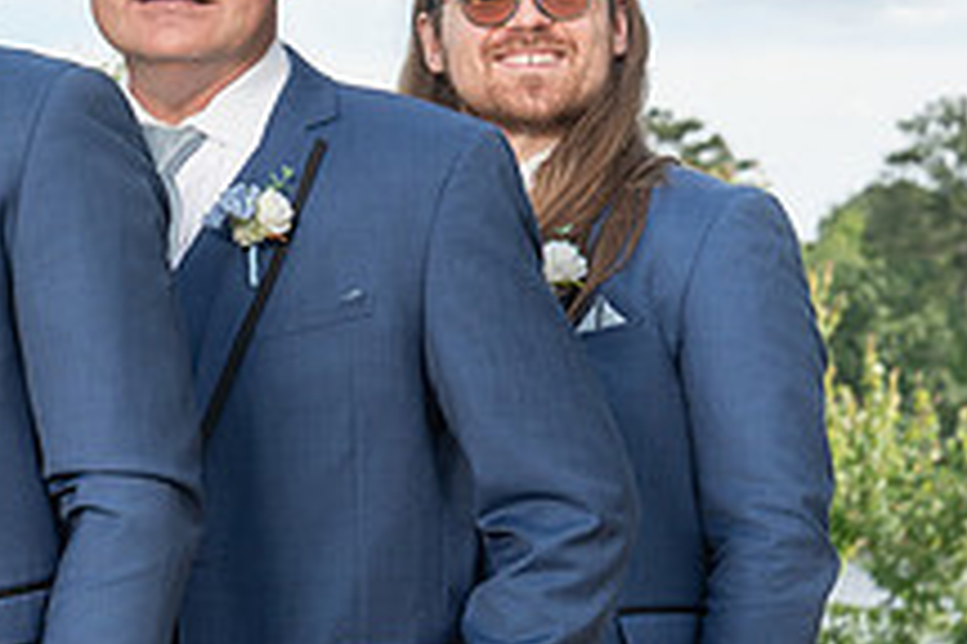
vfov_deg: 8.0
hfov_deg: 11.7
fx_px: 4620
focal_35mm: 172
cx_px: -228
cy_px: 266
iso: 100
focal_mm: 64
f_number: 6.3
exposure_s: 1/200
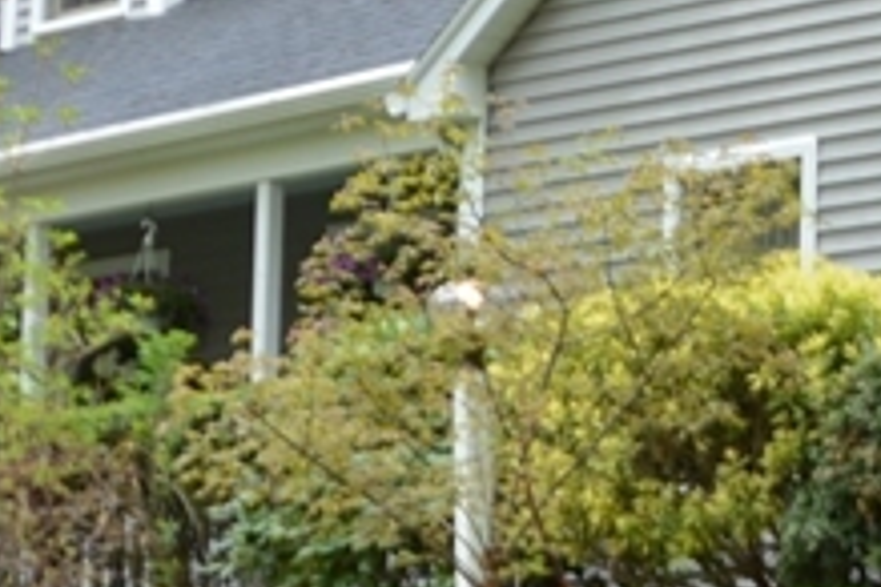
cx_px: 1050
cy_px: 271
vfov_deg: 7.5
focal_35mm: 182
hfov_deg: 11.1
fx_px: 4454
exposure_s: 1/160
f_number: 6.3
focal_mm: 26
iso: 100
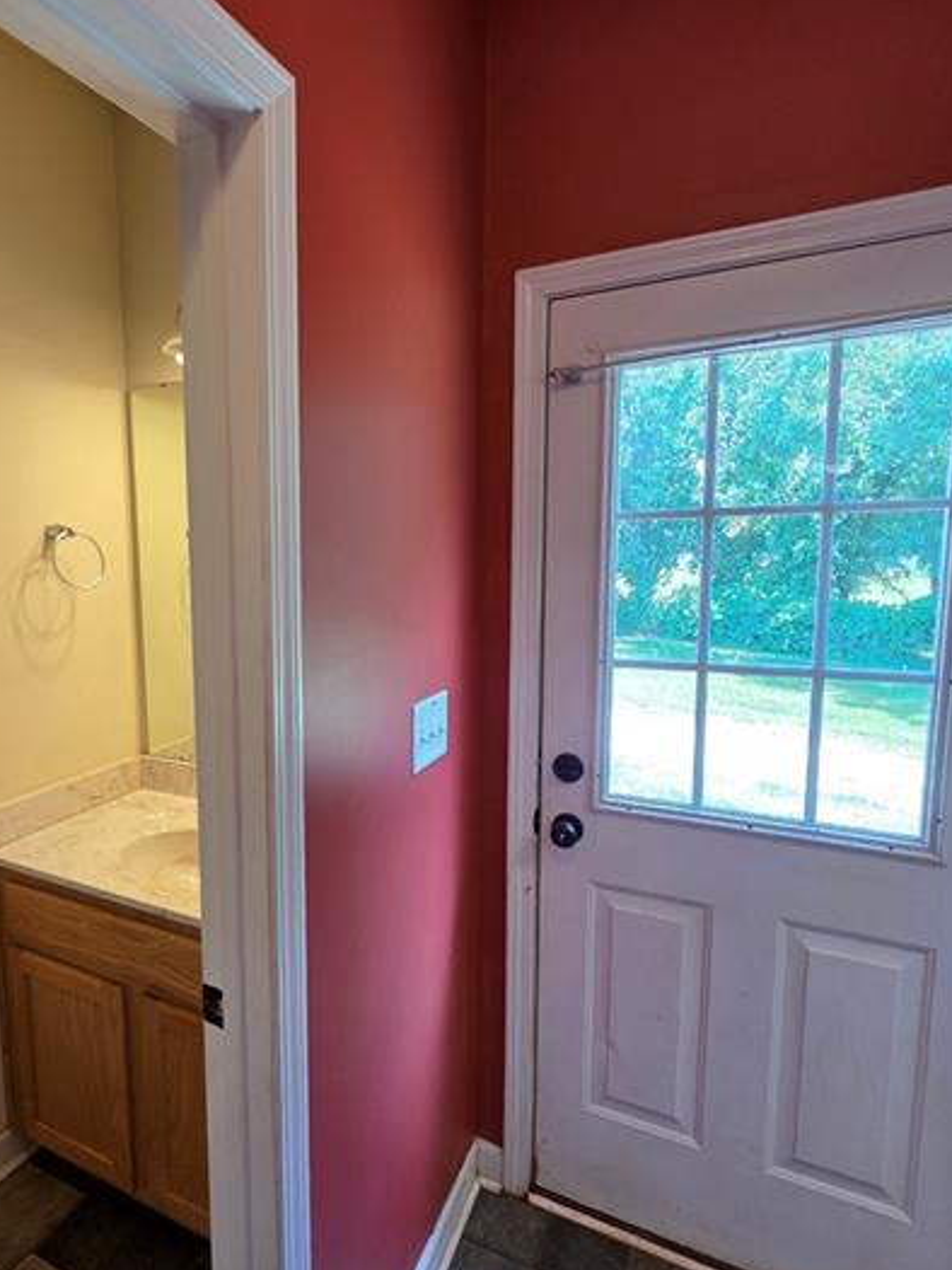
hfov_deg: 66.6
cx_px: 309
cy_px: 639
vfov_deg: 84.6
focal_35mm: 19
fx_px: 696
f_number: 1.9
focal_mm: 2.2
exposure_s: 1/120
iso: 100
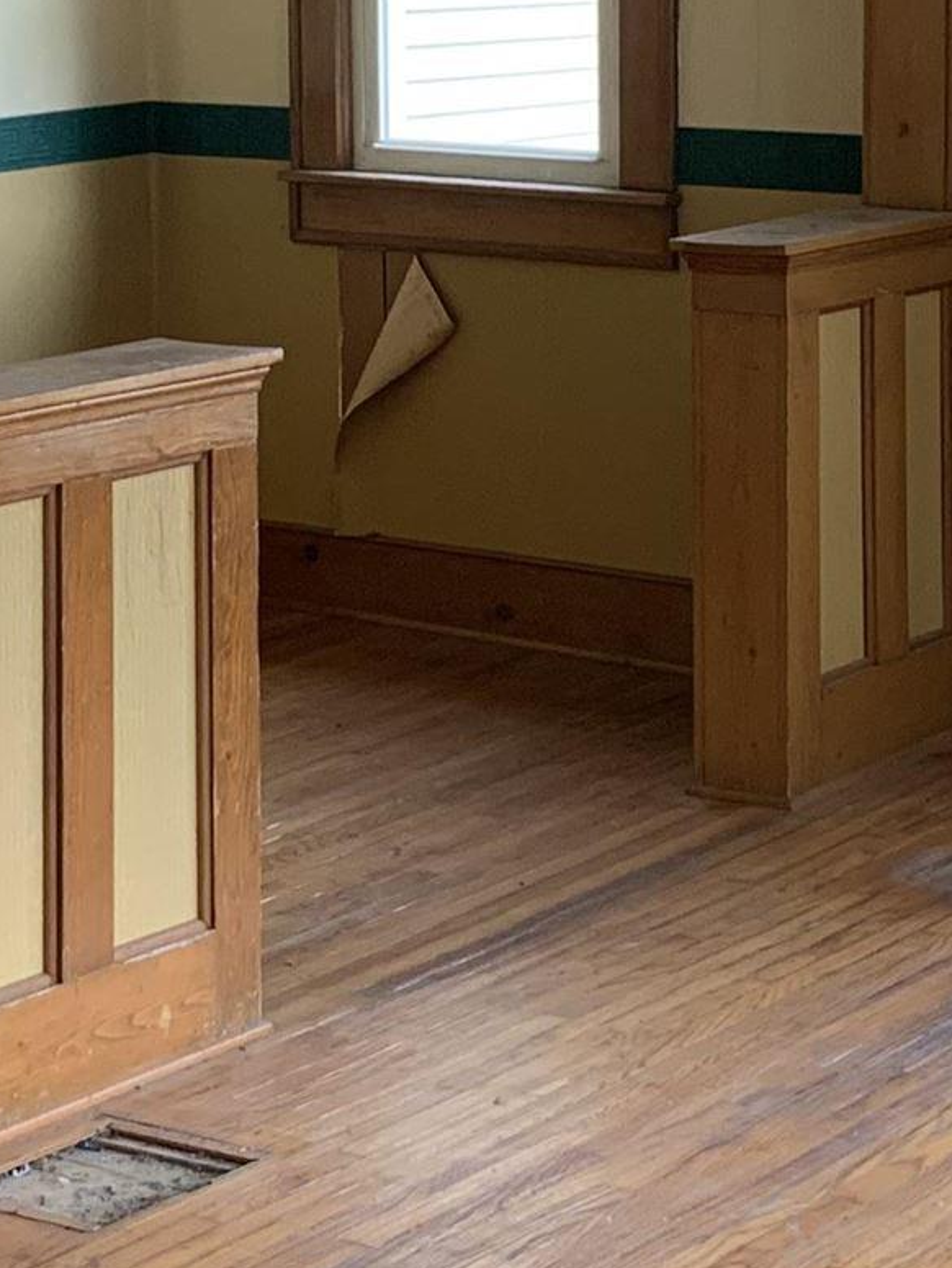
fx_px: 3774
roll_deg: -0.9
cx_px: 299
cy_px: 46
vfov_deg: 18.6
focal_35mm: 103
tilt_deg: -2.9
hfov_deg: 14.3
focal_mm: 4.25
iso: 100
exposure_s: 1/60
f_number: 1.8
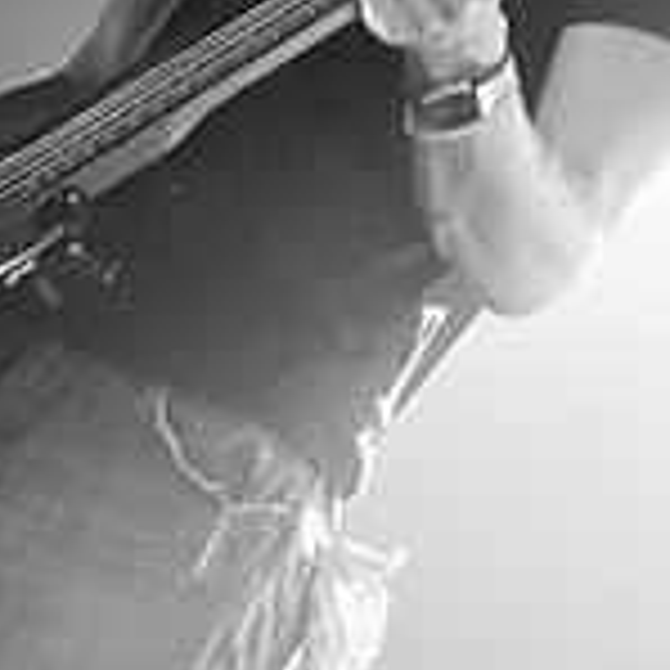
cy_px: -2
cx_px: 576
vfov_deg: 11.6
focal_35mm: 149
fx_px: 3263
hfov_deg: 11.7
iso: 1000
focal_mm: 30
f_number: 1.8
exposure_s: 1/250
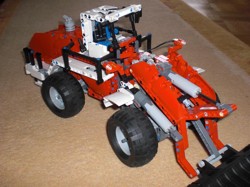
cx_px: 125
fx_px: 274
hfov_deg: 49.0
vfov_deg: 37.7
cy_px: 94
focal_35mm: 38
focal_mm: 6.3
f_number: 3.1
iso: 100
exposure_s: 1/60
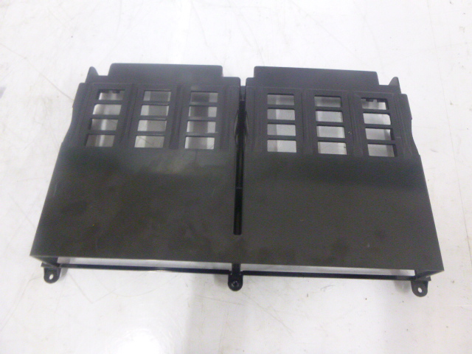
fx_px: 341
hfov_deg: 69.4
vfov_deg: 54.9
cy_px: 177
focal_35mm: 25
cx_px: 236
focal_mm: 4.5
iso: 500
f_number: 3.9
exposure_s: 1/8
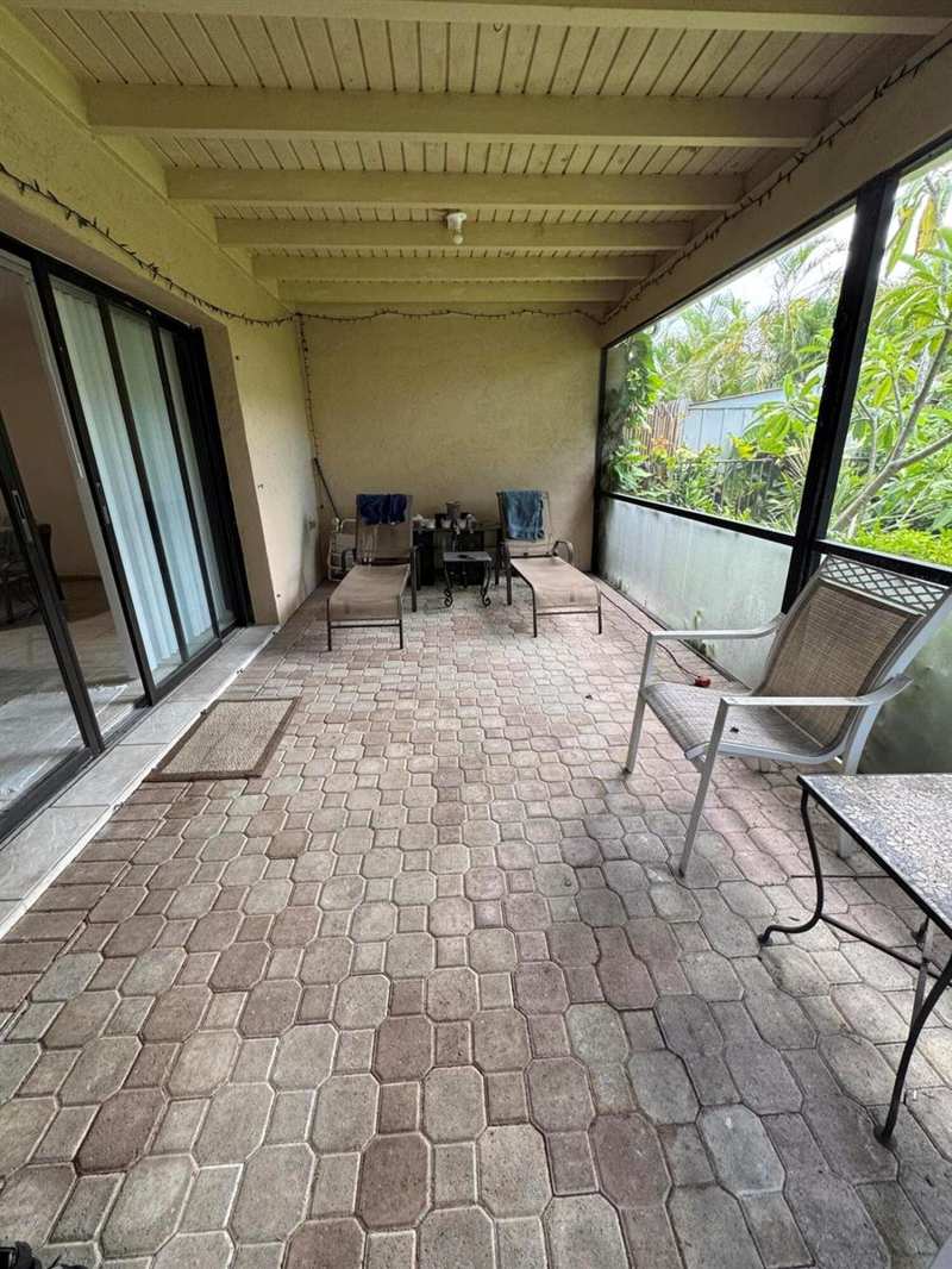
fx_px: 513
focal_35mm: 14
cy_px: 634
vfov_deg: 102.1
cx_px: 476
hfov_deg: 85.7
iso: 160
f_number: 2.2
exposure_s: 1/99
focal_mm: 2.22
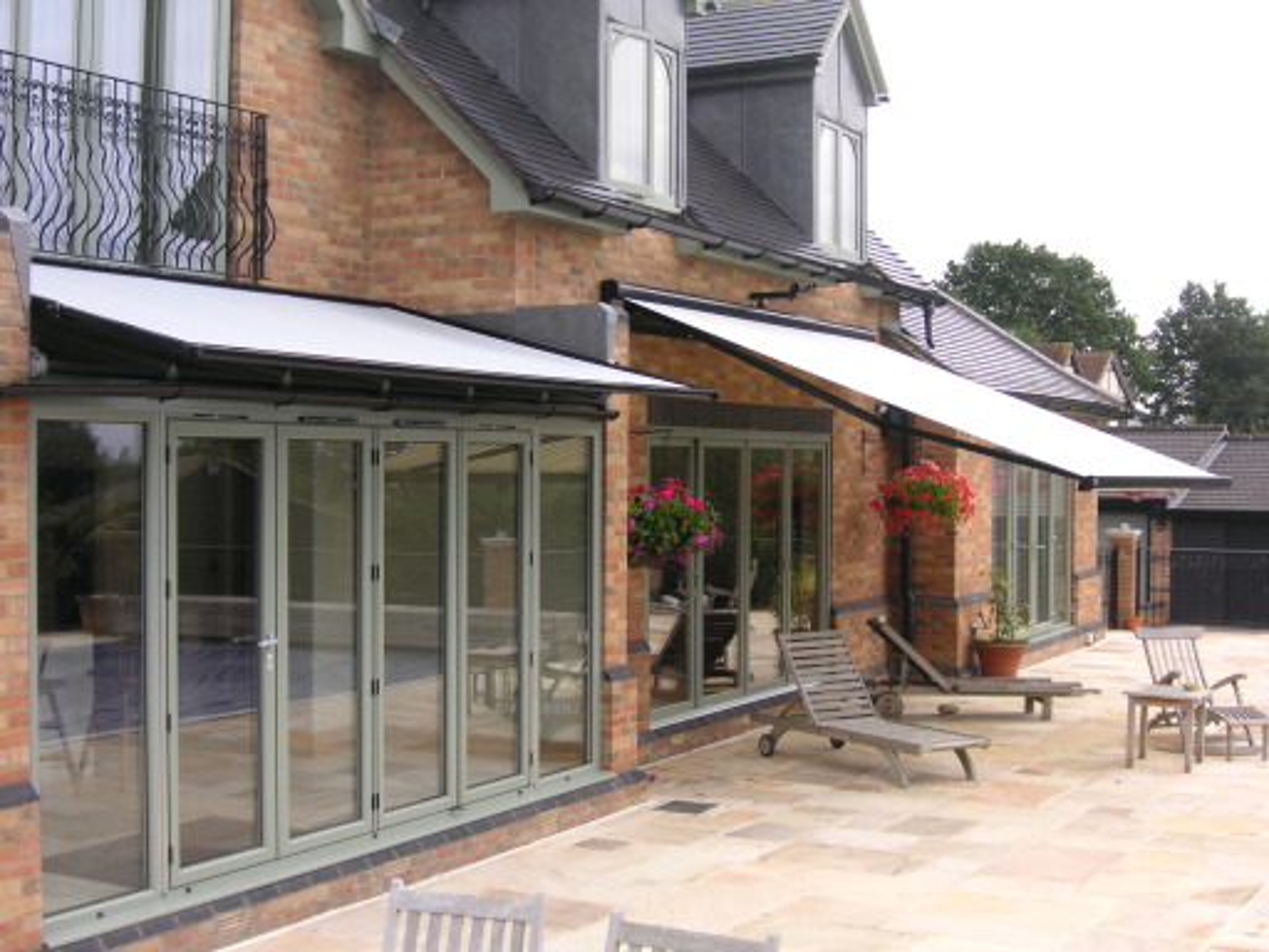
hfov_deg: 40.4
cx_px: 634
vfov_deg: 30.9
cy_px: 476
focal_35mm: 47
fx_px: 1723
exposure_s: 1/125
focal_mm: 7.8
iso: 50
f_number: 3.3
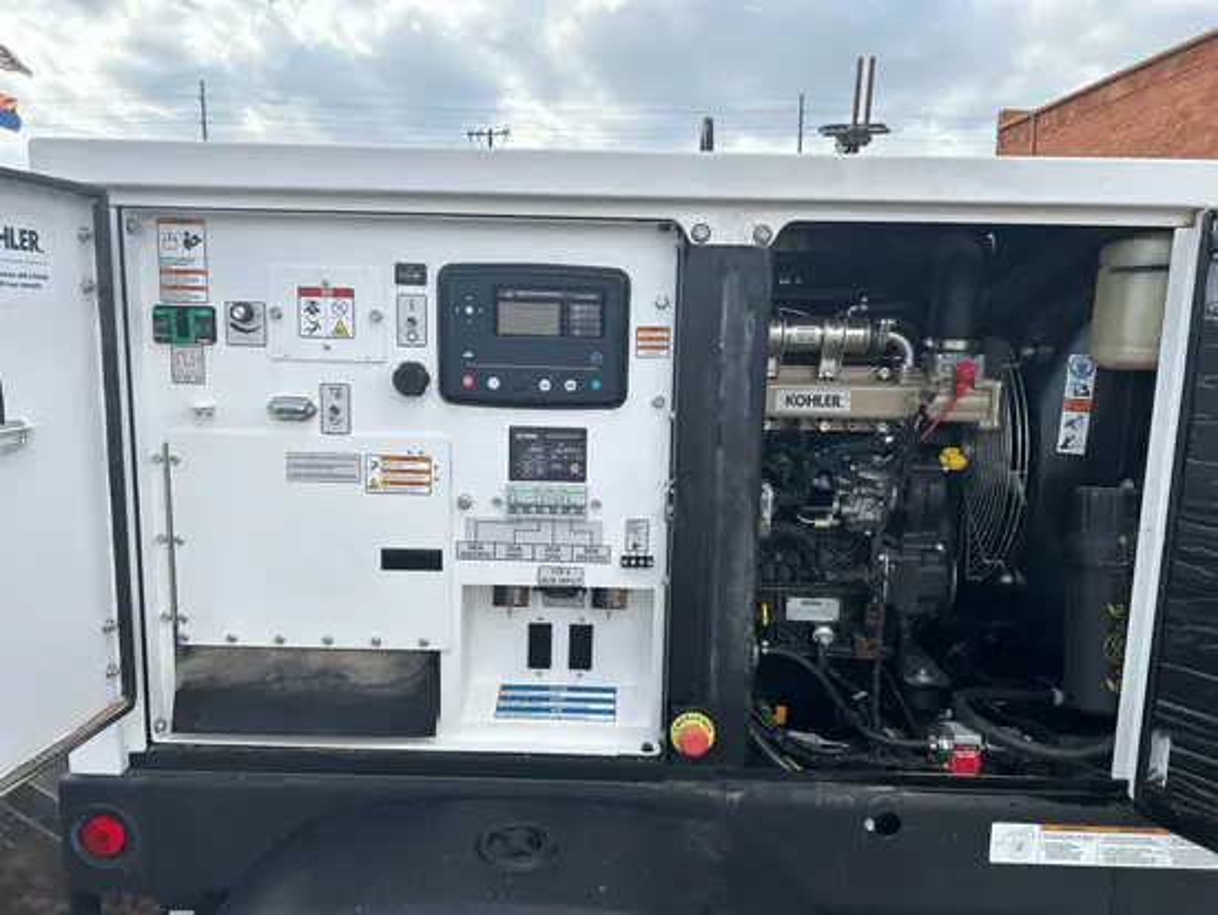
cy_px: 458
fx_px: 915
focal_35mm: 26
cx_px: 609
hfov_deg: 67.3
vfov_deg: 53.1
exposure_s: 1/2165
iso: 50
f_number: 1.5
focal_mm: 5.7
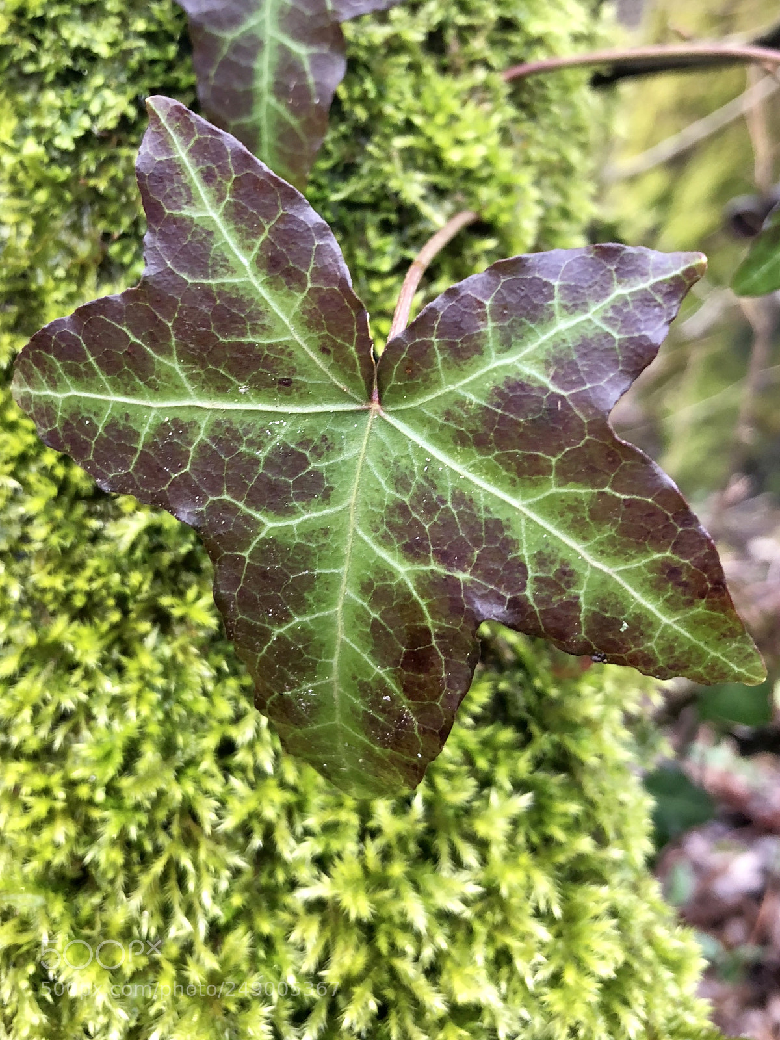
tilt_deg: -15.9
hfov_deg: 49.7
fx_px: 841
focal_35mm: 28
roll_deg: -2.2
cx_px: 390
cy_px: 520
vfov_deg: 63.4
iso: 32
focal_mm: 3.99
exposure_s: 1/17
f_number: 1.8
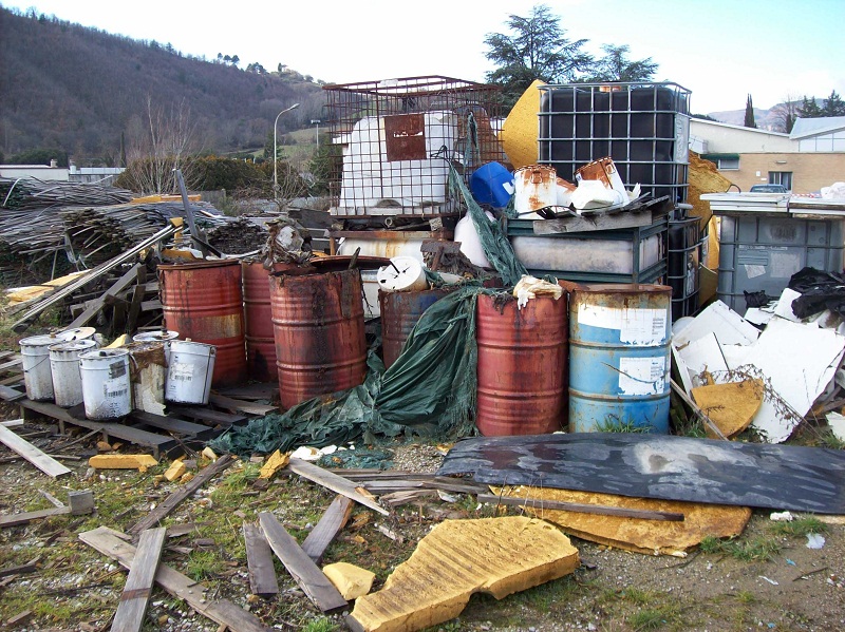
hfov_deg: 51.4
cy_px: 316
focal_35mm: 36
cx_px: 422
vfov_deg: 39.6
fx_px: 878
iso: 80
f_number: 2.7
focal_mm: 6
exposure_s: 1/223
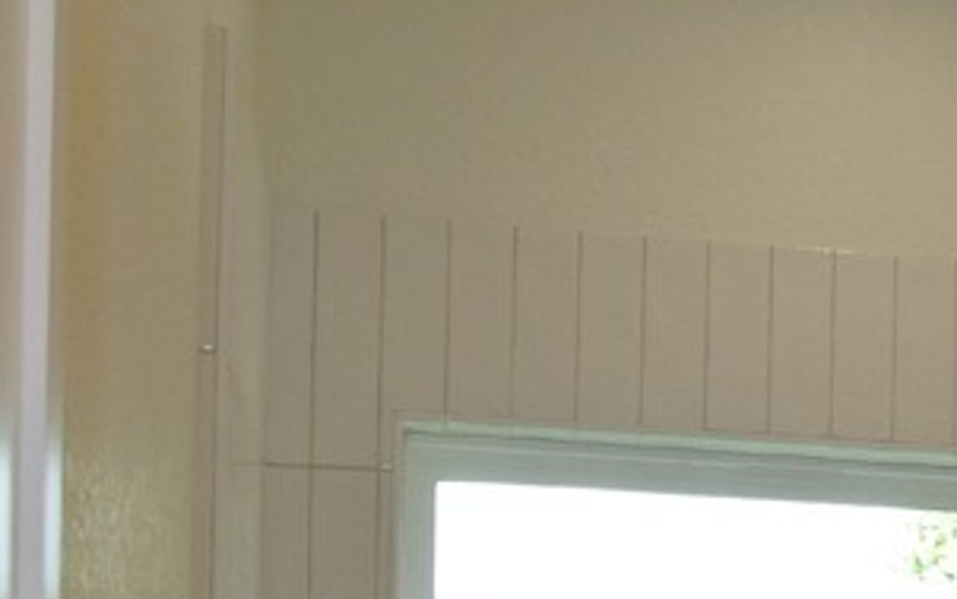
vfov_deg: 10.7
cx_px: 1342
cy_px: 960
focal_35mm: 117
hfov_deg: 16.5
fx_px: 3053
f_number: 13
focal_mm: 12.2
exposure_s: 1/60
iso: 400
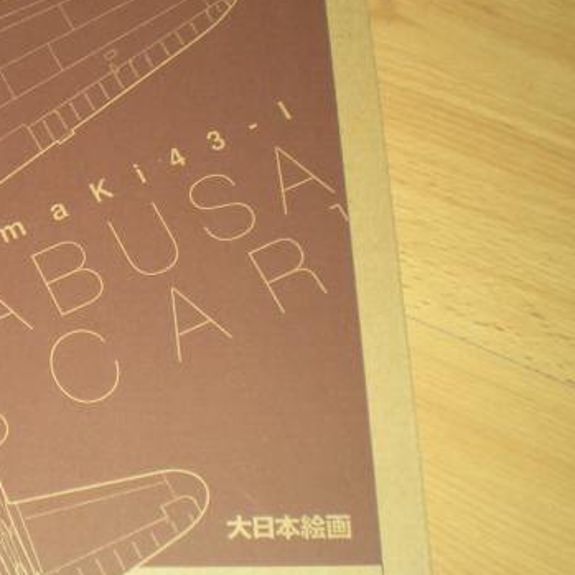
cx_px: -5
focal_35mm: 77
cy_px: 181
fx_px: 1447
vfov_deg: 22.4
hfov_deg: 21.6
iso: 64
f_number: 3.1
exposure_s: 1/60
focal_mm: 6.3
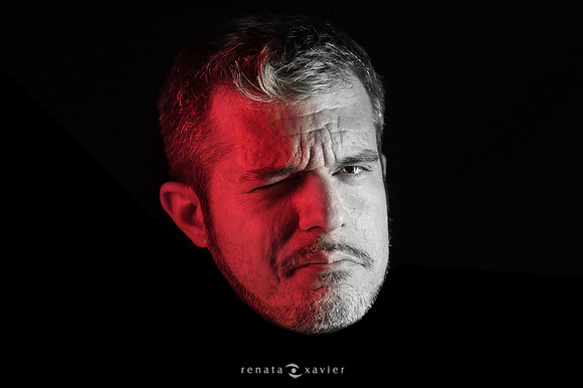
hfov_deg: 23.9
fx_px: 1376
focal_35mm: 85
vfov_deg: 16.1
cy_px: 194
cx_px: 292
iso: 800
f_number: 3.2
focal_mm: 85
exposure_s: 1/200
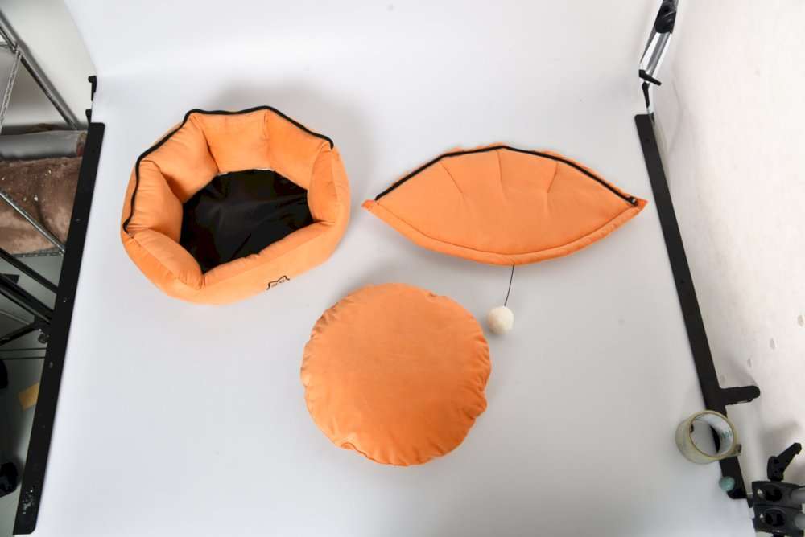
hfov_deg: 63.6
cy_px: 268
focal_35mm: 29
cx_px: 402
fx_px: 649
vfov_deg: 45.0
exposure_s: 1/125
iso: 320
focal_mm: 29
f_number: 10
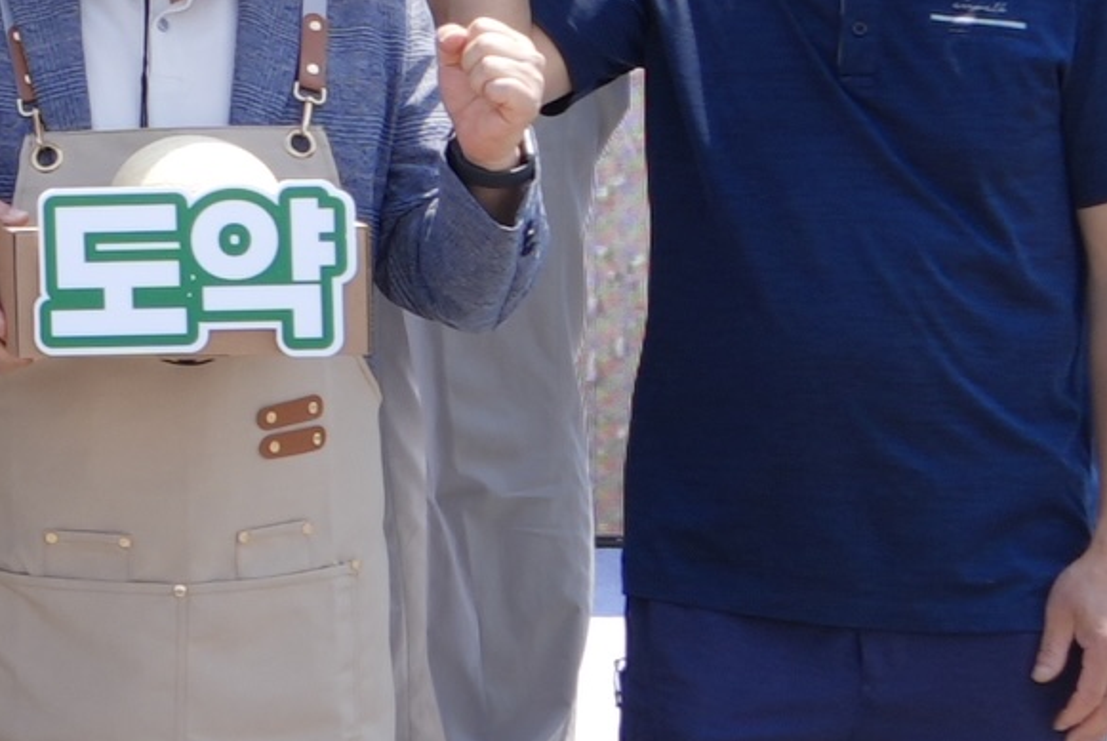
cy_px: -133
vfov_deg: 6.5
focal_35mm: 210
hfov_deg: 8.8
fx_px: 6466
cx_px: -1587
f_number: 6.3
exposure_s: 1/250
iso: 125
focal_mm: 31
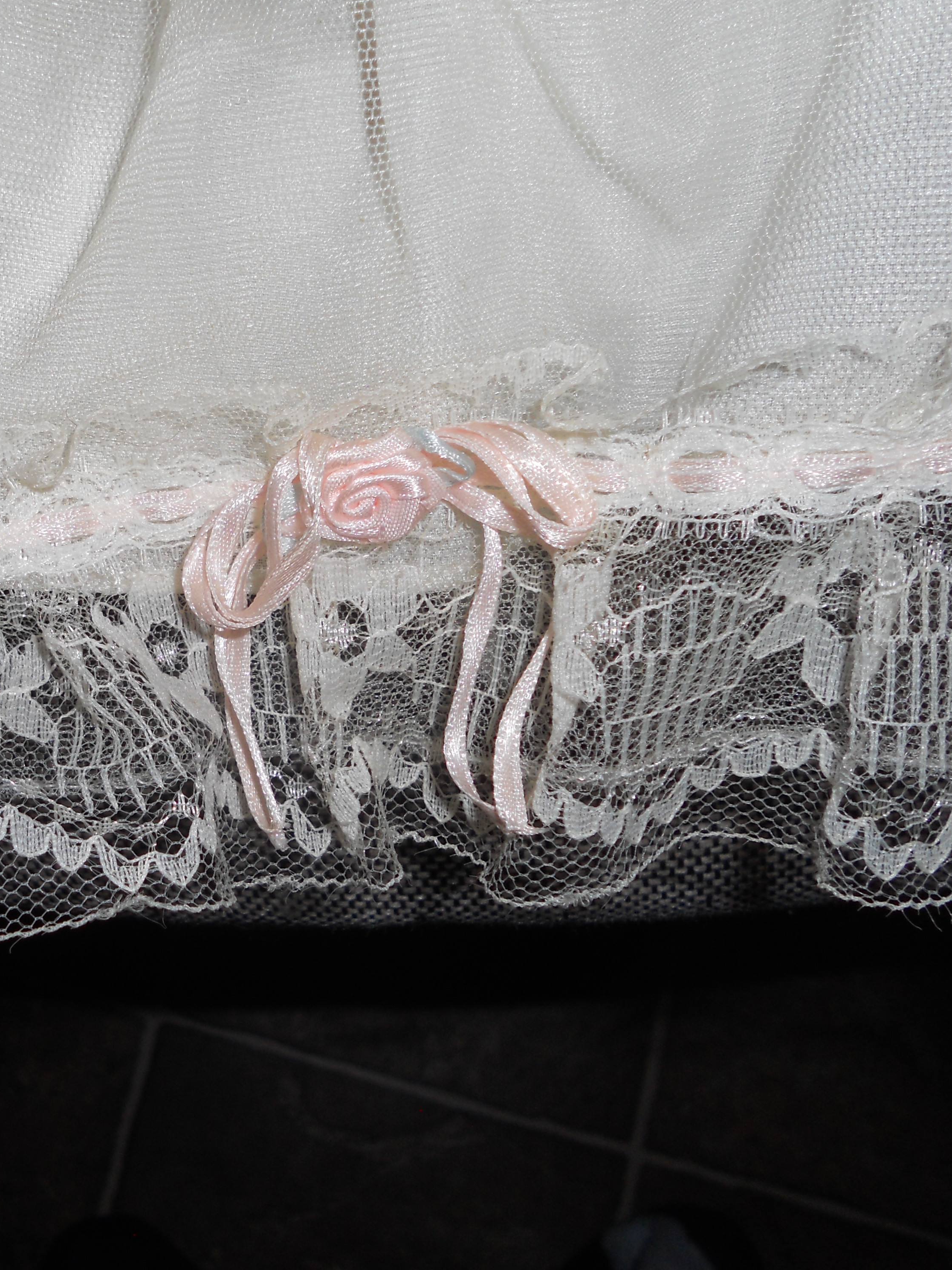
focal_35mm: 43
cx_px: 139
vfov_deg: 43.8
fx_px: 1577
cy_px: 634
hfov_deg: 32.3
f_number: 8.8
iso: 80
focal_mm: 5.8
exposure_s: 1/25
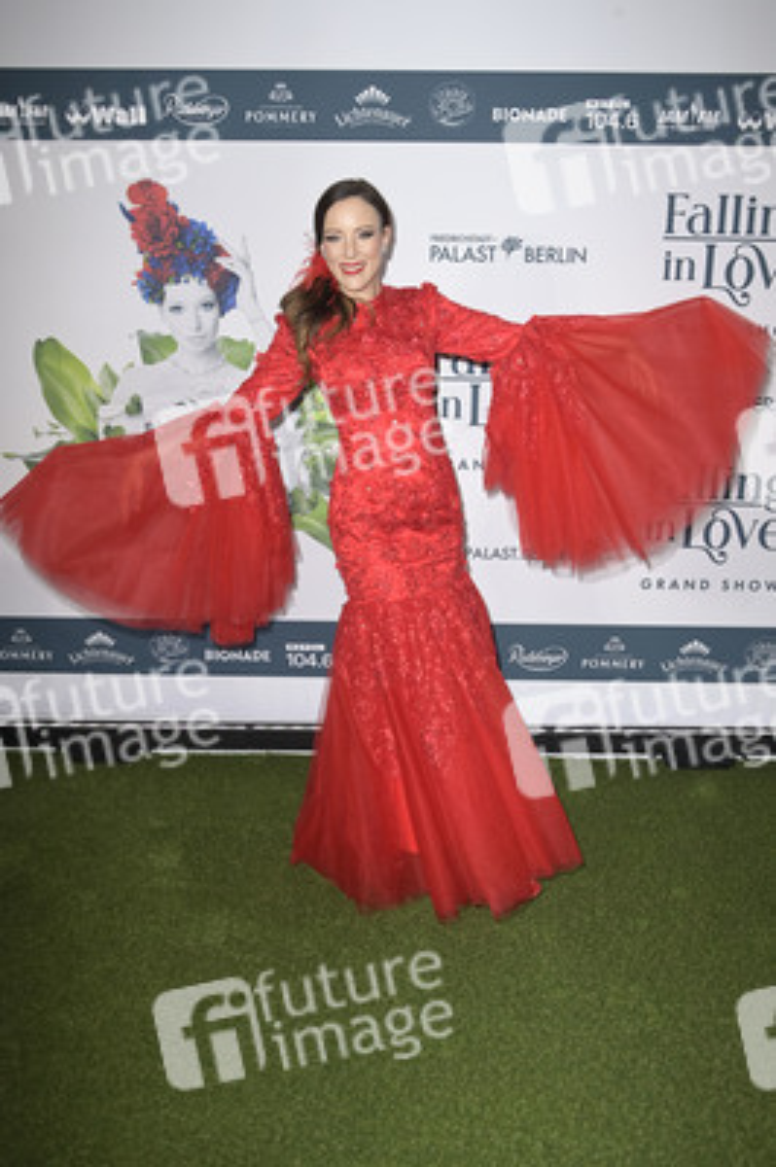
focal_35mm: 32
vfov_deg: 58.8
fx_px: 1036
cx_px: 388
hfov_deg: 41.0
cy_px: 584
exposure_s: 1/250
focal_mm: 32
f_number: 5.6
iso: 640
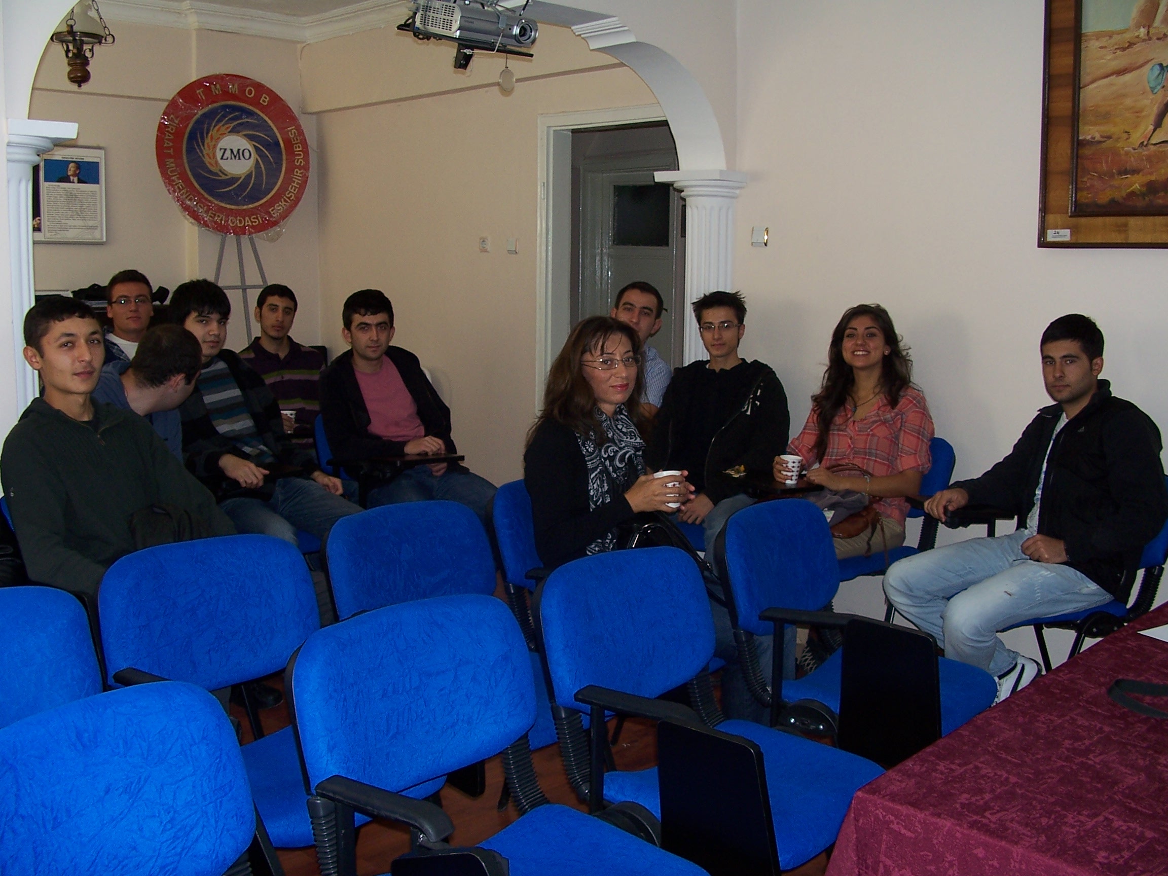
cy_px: 438
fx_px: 1181
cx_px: 584
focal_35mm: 35
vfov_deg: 40.7
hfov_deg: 52.6
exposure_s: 1/60
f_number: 2.8
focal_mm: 6
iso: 80
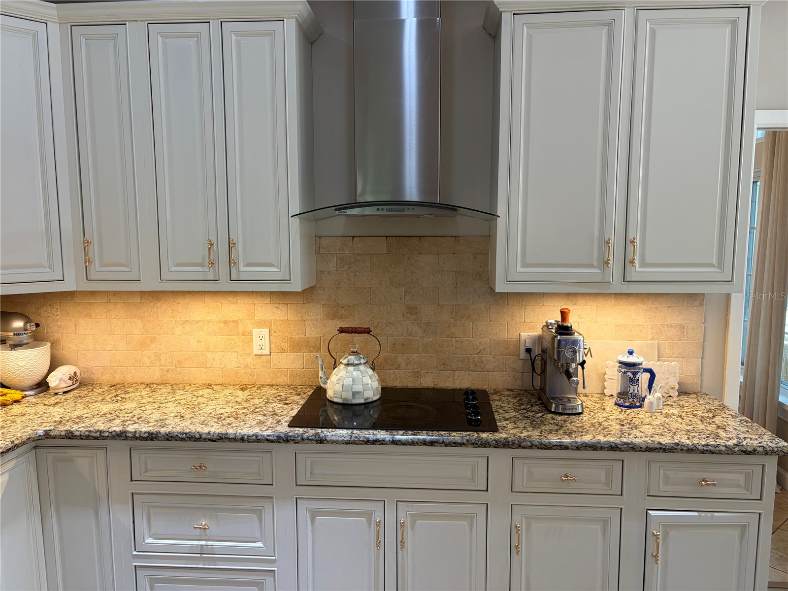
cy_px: 296
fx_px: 592
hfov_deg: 67.3
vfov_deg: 53.1
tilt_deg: -6.5
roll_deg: +0.2
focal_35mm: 26
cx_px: 394
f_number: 1.6
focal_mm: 5.96
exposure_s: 1/60
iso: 64
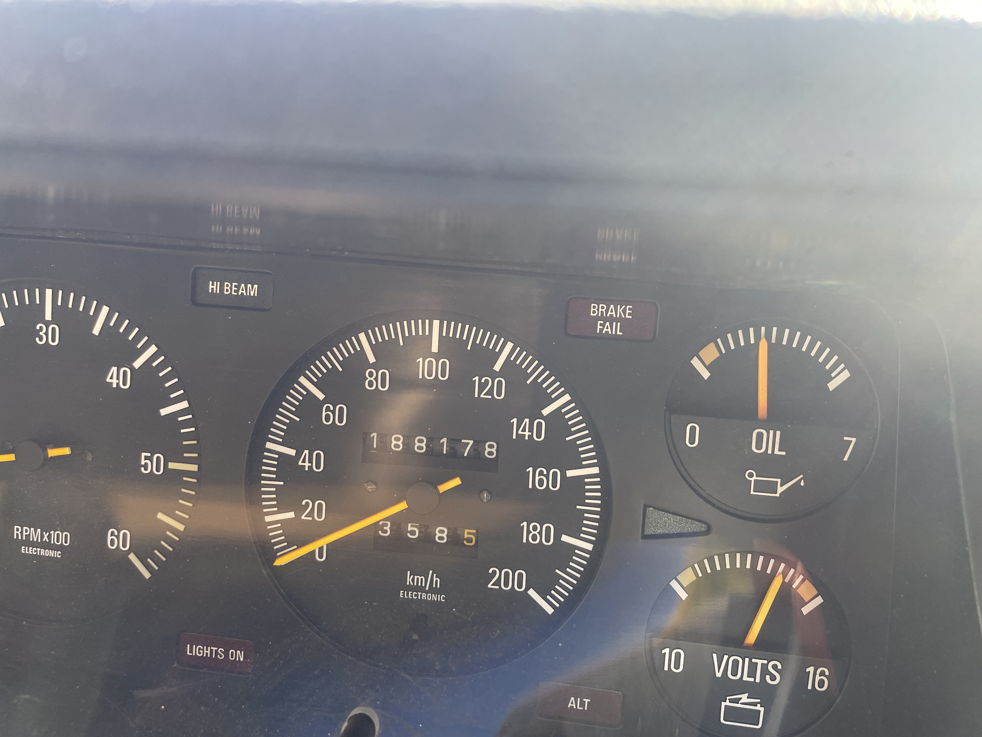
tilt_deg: -26.8
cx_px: 491
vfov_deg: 53.1
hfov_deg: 67.3
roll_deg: +0.6
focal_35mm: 26
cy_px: 368
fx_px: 738
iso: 80
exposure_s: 1/121
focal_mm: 4.2
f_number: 1.6
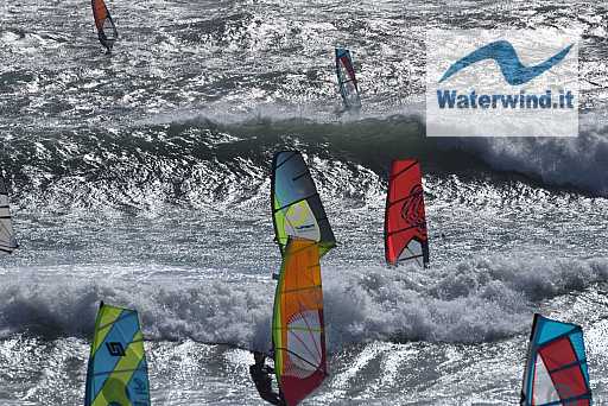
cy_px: 203
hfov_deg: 4.6
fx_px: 7604
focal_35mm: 450
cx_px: 304
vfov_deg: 3.1
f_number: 8
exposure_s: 1/1000
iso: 200
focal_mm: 300
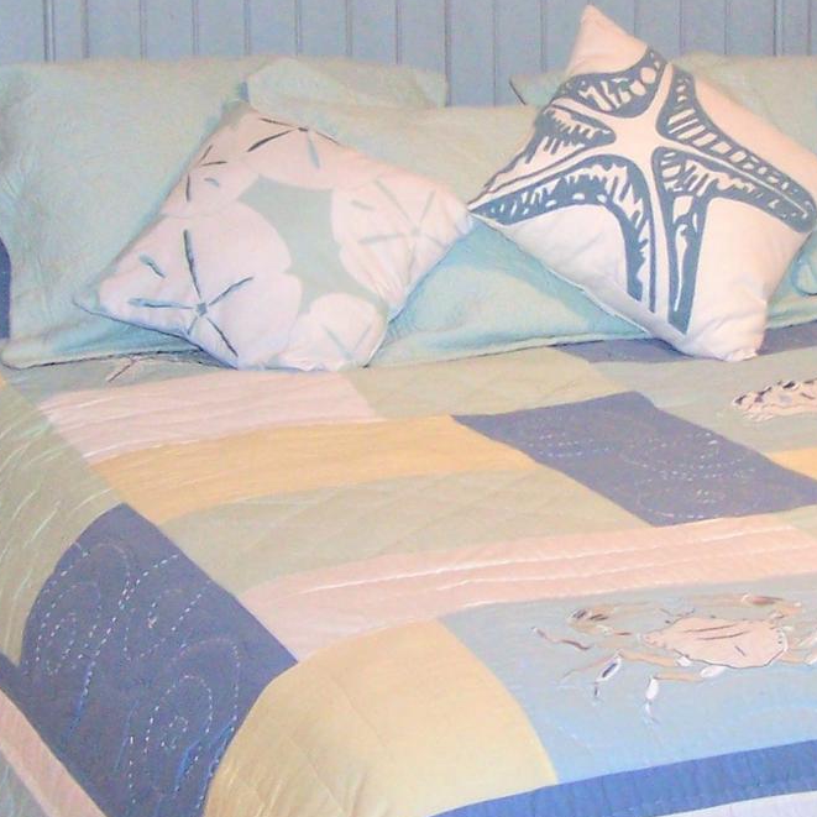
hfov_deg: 16.7
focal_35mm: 104
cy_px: 252
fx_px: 2777
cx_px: 594
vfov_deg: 16.7
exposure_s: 1/60
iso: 140
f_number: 2.8
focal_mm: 6.3
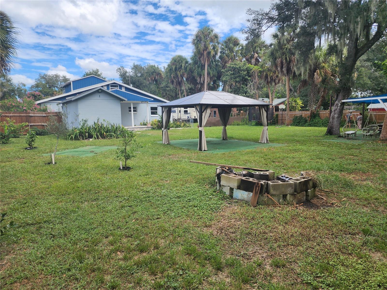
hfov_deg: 73.9
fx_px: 257
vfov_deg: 58.9
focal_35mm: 23
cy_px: 145
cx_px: 194
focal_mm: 6.4
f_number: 1.8
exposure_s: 1/694
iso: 12
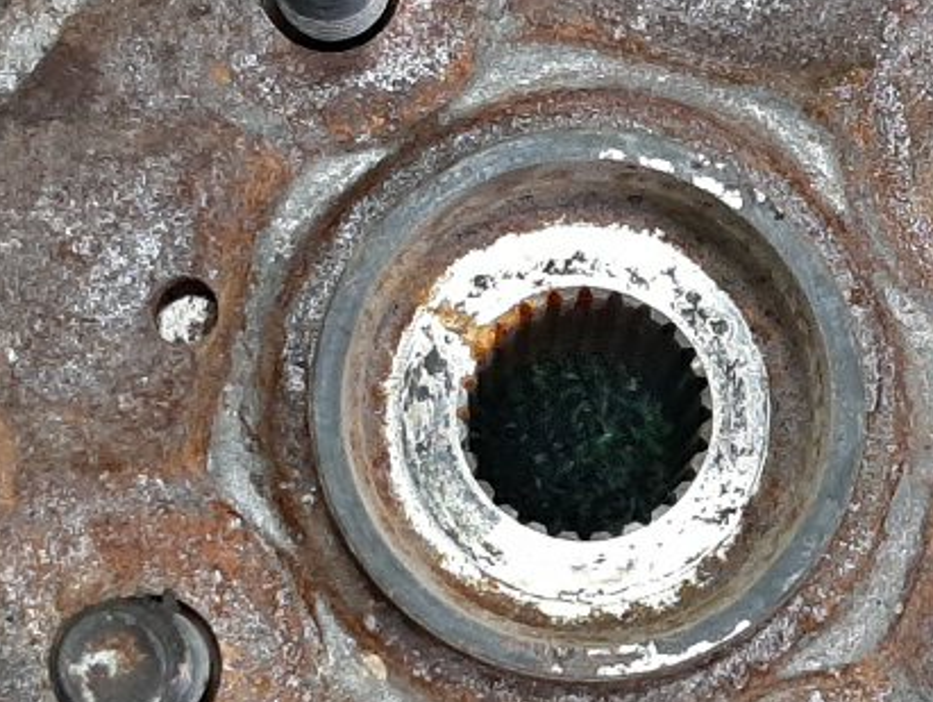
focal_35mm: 91
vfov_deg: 16.2
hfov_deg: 21.5
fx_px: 2455
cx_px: 572
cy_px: 488
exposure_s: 1/50
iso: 178
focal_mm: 3.93
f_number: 1.7
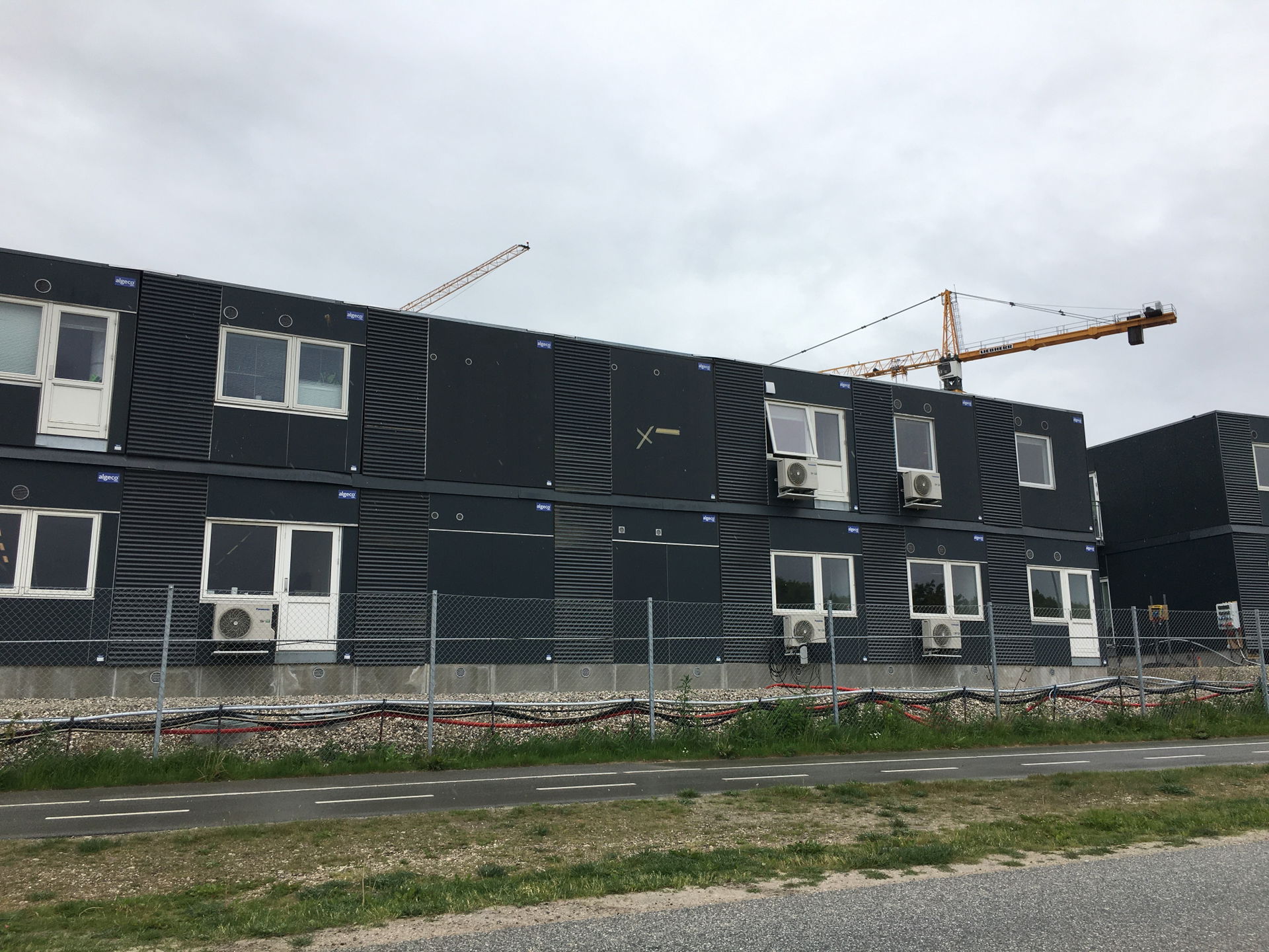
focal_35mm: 29
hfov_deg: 61.7
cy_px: 476
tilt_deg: +10.6
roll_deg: +2.2
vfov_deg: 48.2
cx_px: 634
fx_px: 1063
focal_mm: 4.15
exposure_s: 1/1261
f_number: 2.2
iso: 25
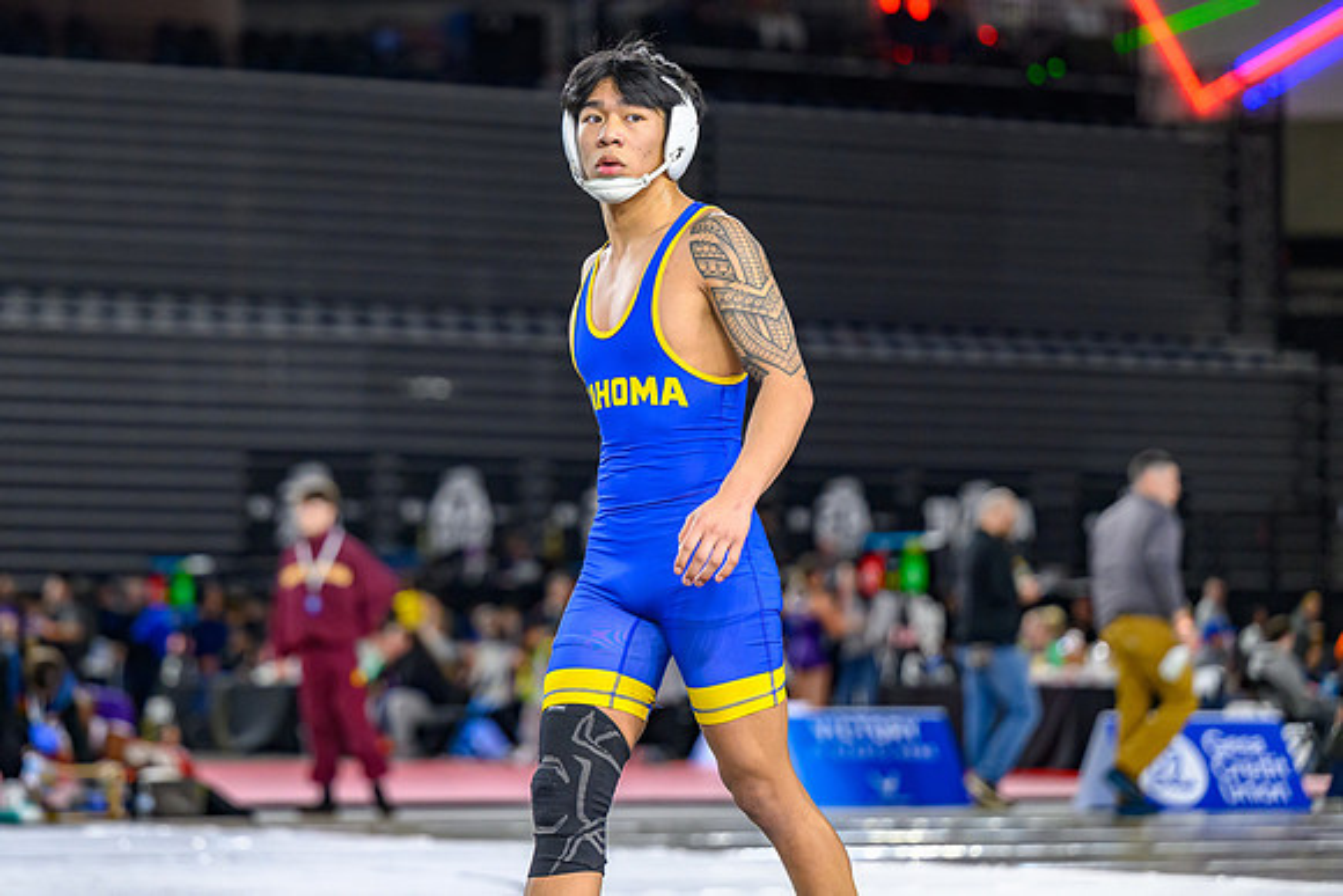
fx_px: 5539
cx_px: 533
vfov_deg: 9.2
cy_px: 334
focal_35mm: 148
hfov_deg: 13.8
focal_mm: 115
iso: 2500
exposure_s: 1/640
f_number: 2.8
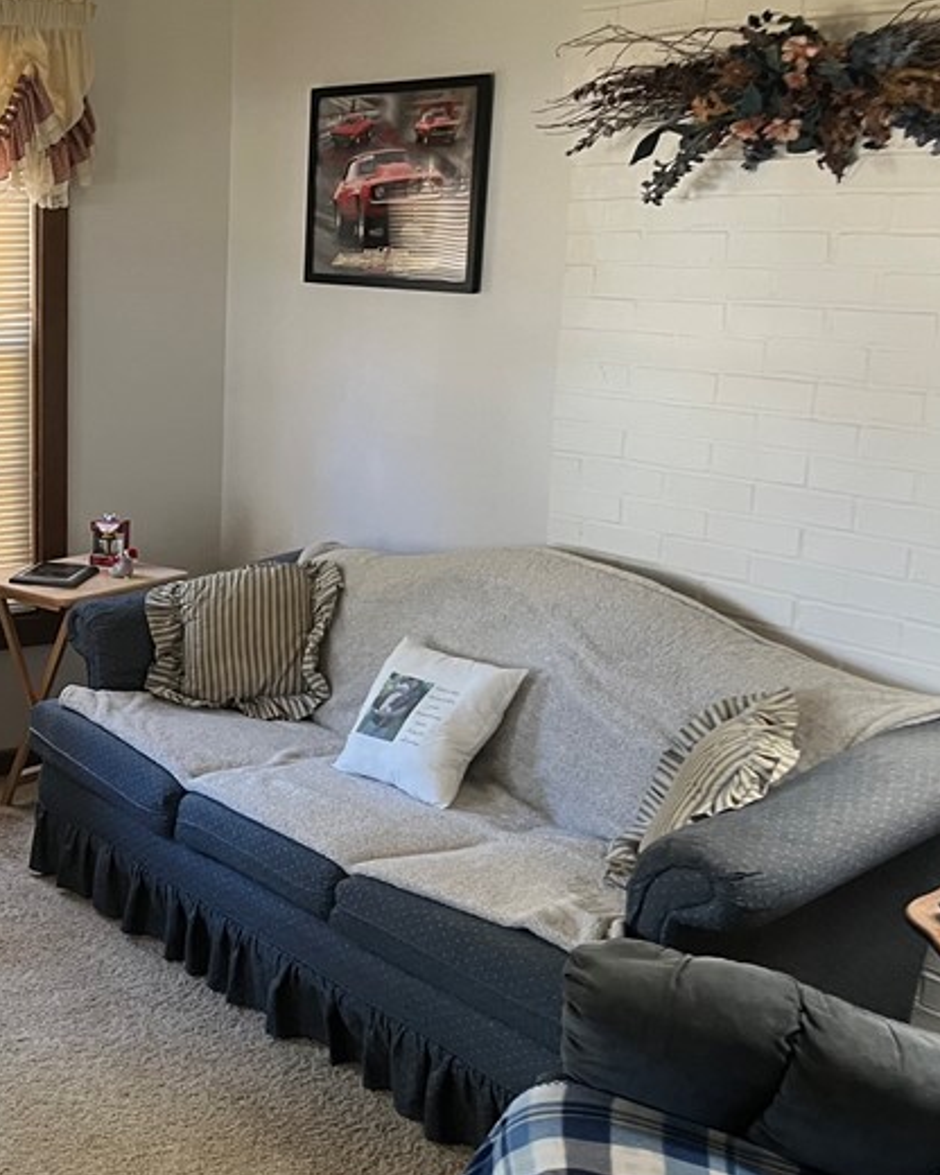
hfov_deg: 28.0
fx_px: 1739
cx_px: -50
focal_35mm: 50
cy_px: 619
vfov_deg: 37.3
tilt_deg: -13.4
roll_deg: +0.6
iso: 160
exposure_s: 1/60
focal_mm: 5.1
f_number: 1.6
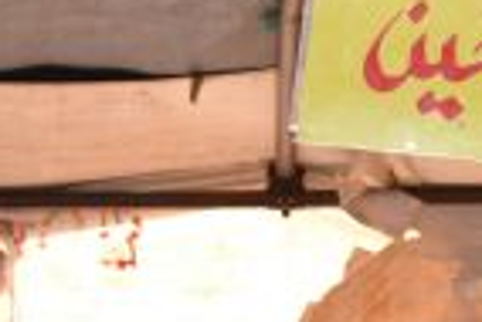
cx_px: 818
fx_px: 3672
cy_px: -100
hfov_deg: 7.3
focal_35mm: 274
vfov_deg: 5.0
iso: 400
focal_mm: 40
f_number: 5.3
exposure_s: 1/125
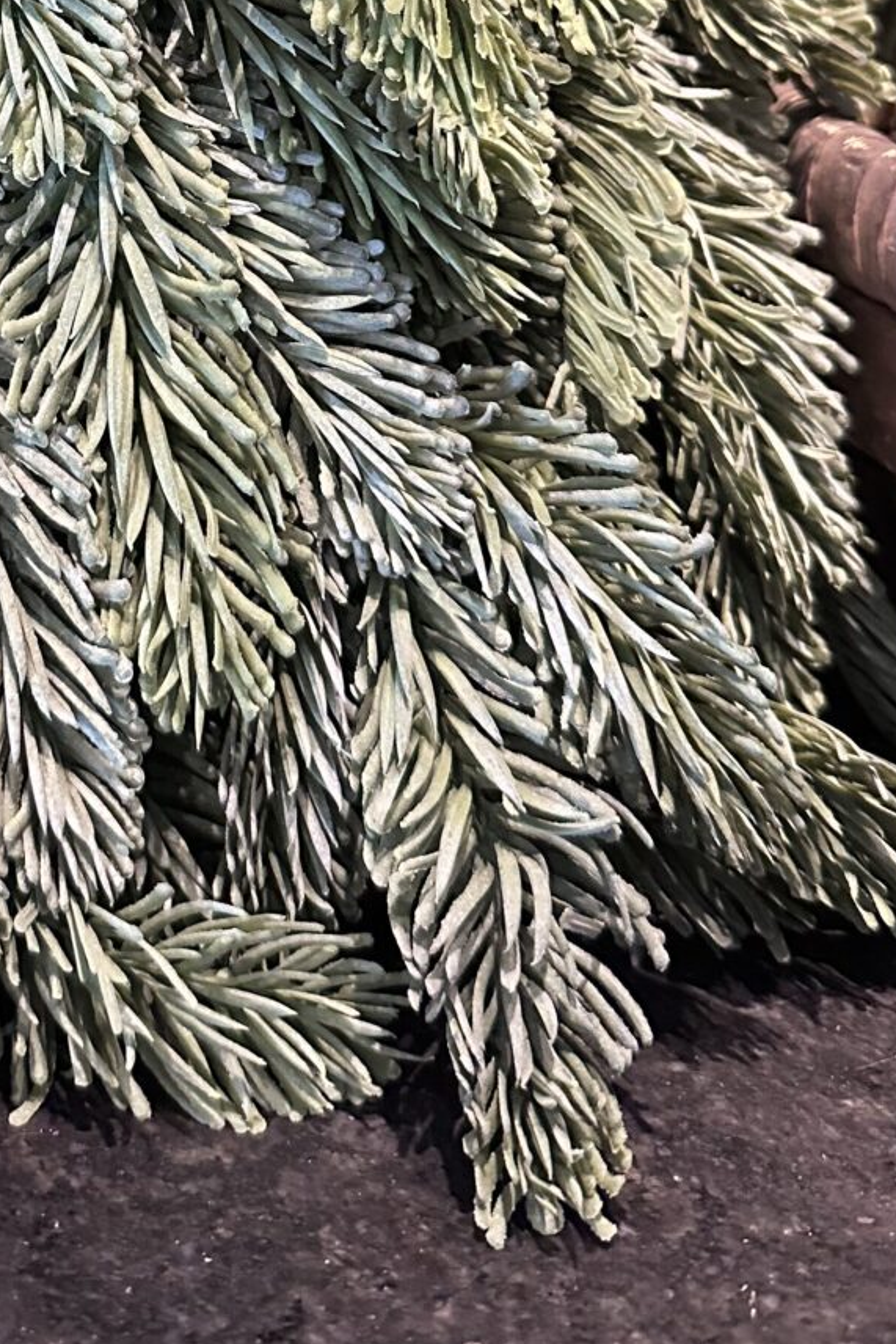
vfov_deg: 33.1
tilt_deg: -8.6
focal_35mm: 56
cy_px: 46
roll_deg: -1.2
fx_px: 2090
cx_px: 110
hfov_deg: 23.6
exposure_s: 1/50
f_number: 1.78
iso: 640
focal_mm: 6.86
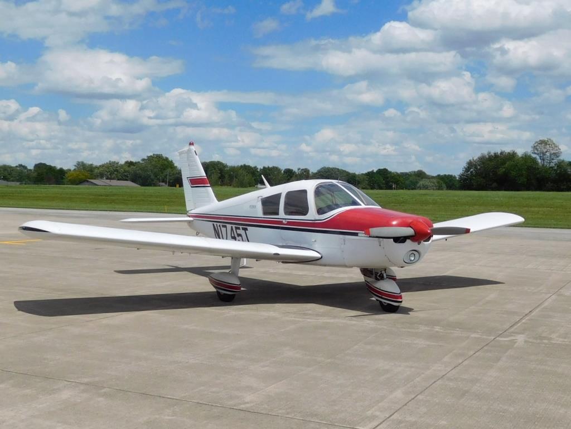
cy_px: 214
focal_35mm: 25
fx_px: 412
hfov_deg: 69.4
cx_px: 286
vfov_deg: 54.9
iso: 125
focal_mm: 4.5
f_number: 6.8
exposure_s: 1/1000
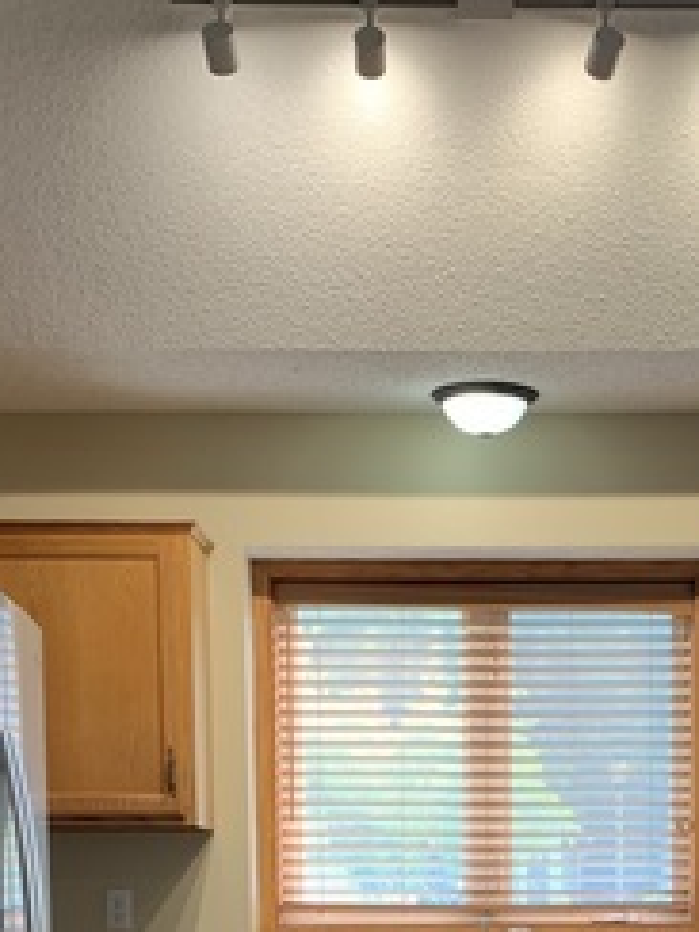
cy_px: 1048
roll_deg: -0.5
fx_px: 1912
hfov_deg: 20.5
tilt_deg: -3.2
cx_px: 550
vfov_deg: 25.3
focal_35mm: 71
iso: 50
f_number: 1.8
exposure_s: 1/60
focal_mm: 4.25
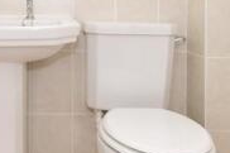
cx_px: 18
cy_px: 1
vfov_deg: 23.9
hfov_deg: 34.6
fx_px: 345
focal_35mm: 54
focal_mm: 10
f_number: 6.3
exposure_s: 1/50
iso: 400
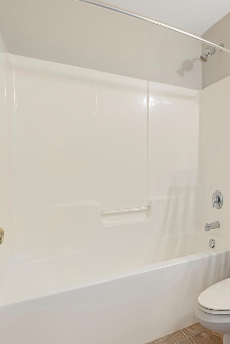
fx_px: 247
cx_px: 258
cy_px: 173
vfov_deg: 69.8
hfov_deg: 39.8
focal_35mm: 26
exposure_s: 1/20
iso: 800
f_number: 6.3
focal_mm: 11
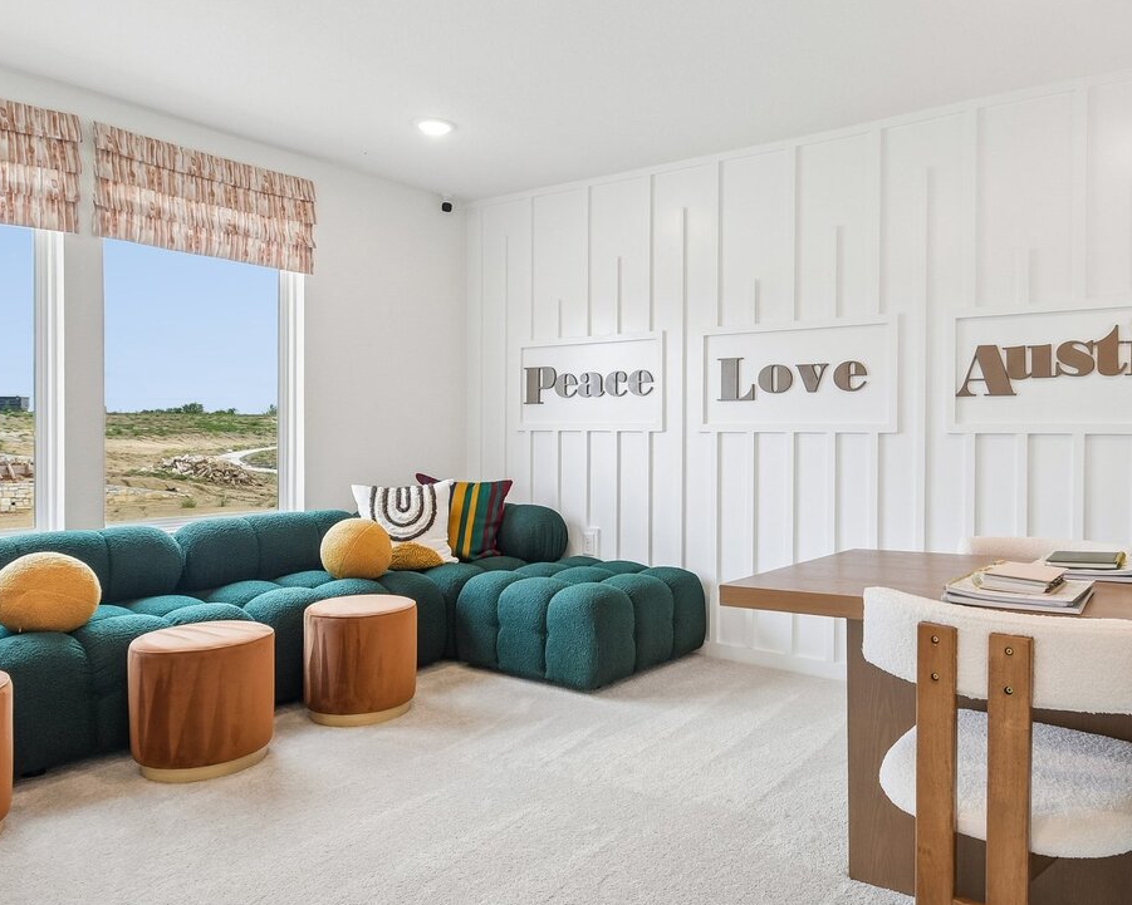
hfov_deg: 69.4
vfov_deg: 58.6
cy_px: 397
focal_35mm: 24
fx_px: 804
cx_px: 690
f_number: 8
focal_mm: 10
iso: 400
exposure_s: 1/60
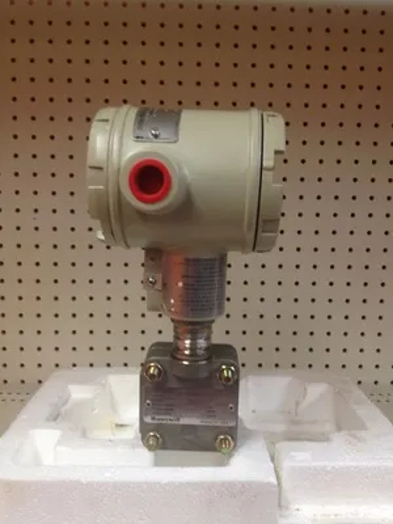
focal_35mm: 35
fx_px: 530
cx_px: 196
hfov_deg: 40.7
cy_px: 262
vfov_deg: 52.6
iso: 50
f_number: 2.4
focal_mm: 4.28
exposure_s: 1/20
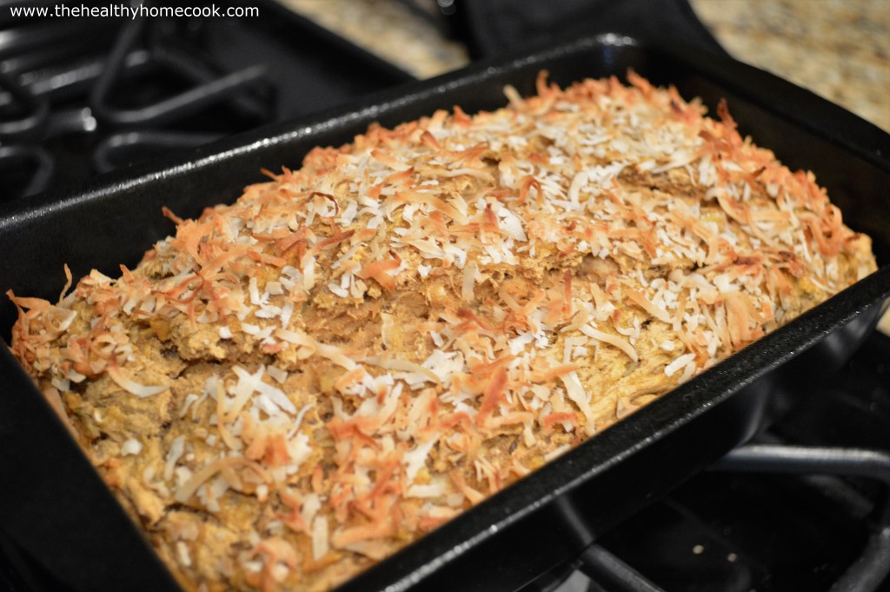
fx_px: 1112
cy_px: 296
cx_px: 445
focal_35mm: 45
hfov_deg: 43.6
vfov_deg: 29.8
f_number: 4.5
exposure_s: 1/15
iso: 2000
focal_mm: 30
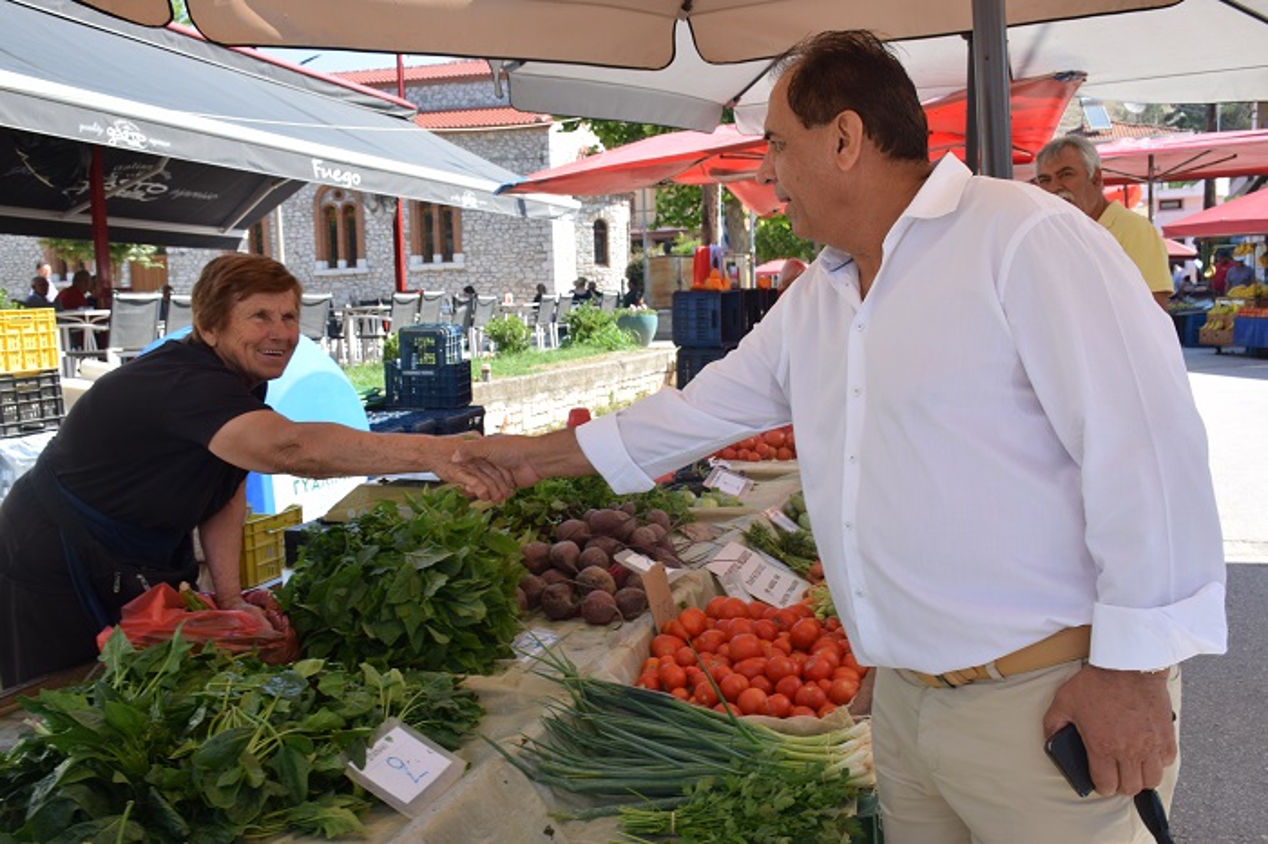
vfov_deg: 38.3
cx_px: 634
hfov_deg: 55.1
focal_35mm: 34
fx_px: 1215
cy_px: 422
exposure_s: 1/250
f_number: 8
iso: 280
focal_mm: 23
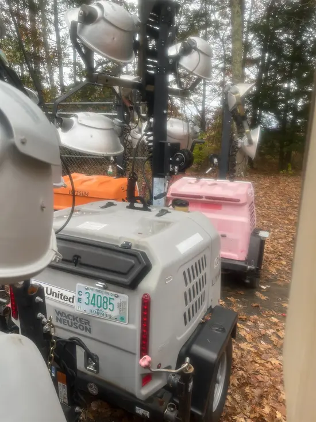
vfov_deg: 67.3
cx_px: 158
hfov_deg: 53.1
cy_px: 211
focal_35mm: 26
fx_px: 316
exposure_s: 1/122
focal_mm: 5.1
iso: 32
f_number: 1.6
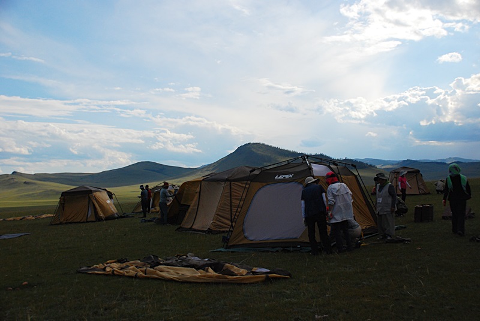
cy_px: 160
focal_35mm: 46
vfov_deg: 29.0
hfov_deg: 42.3
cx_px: 240
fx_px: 621
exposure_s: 1/2500
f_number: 5.6
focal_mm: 31
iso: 400
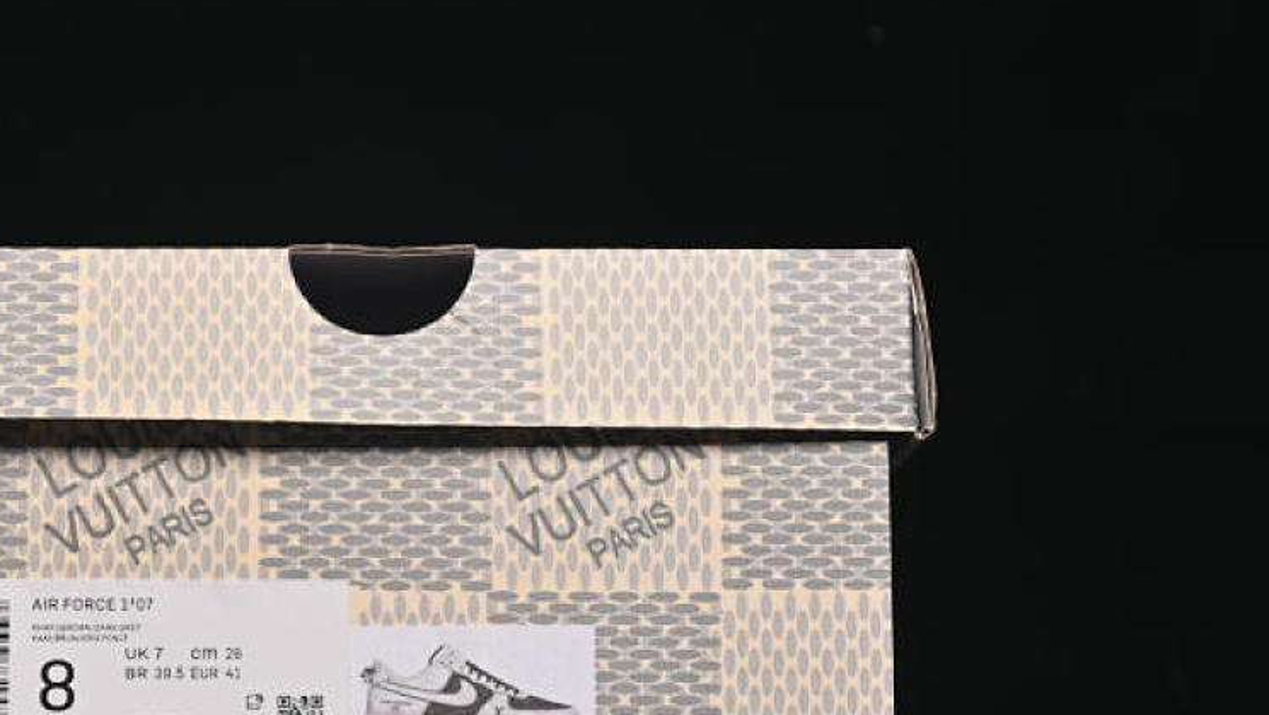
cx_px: 387
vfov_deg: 10.6
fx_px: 3837
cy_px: 430
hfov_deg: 18.7
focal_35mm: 114
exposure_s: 1/60
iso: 160
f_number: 6.3
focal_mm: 50
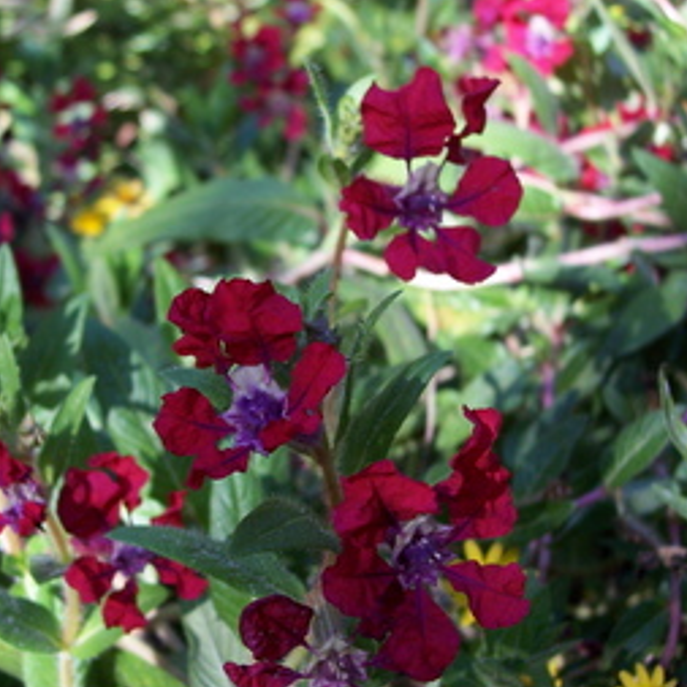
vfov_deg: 28.6
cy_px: 304
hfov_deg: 28.5
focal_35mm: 60
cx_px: 269
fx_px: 1347
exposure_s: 1/180
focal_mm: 8
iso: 100
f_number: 3.4
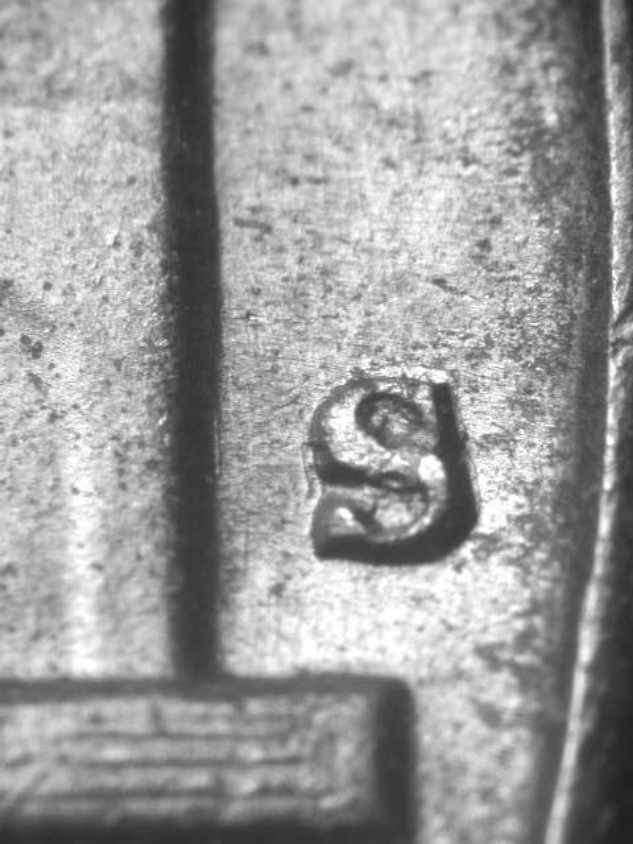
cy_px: 422
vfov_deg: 15.9
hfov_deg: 12.0
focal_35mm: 124
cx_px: 316
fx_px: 3023
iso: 100
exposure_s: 1/16.6
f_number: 4.4
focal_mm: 25.7
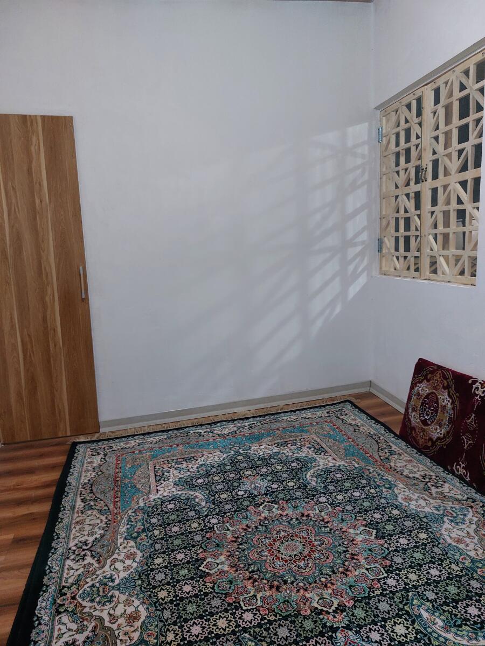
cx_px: 242
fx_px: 448
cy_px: 323
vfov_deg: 71.6
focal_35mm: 24
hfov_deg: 56.8
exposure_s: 1/50
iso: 320
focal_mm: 5.23
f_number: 1.8
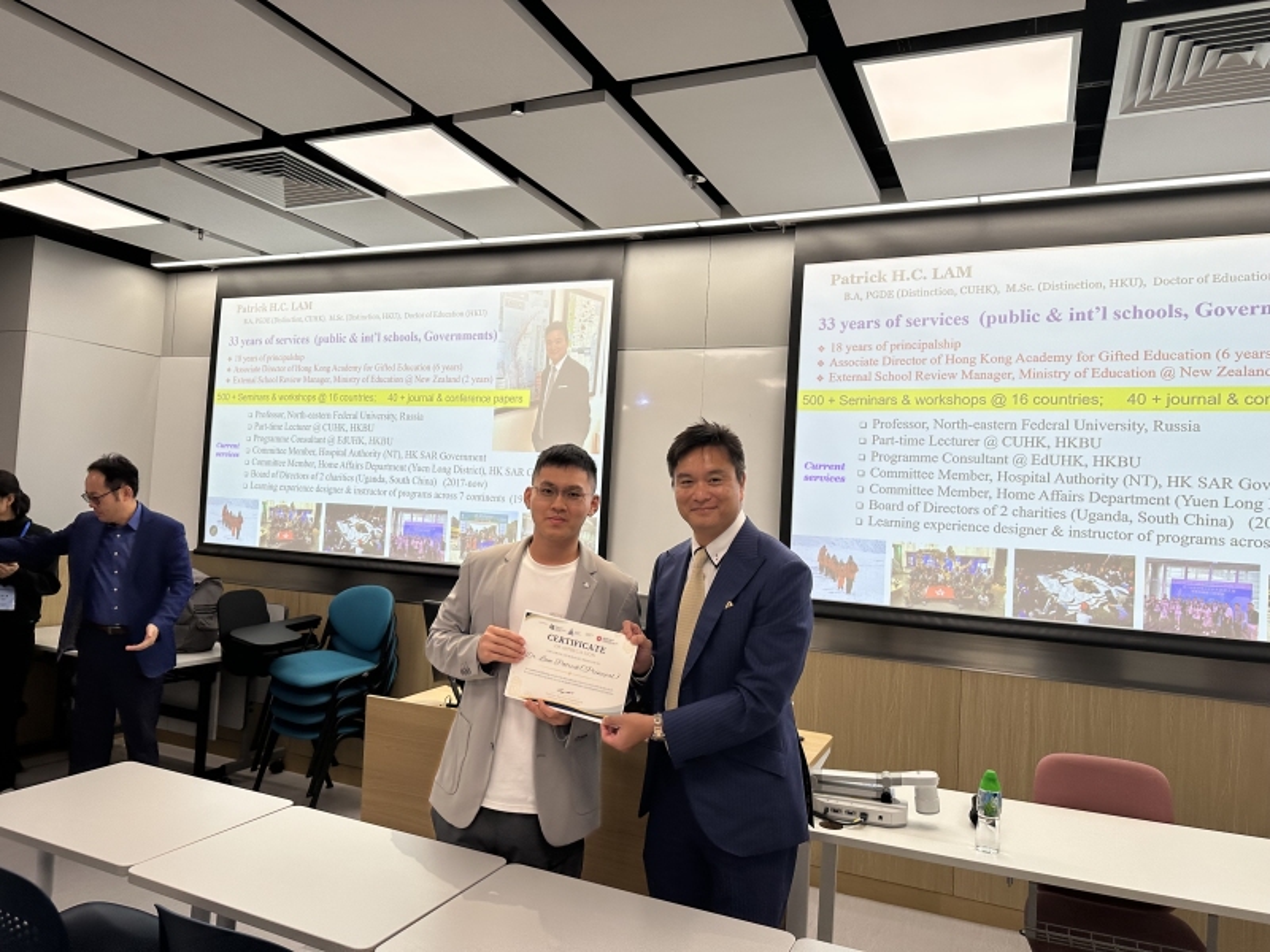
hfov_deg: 71.6
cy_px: 476
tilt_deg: +4.7
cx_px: 635
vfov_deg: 56.8
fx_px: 881
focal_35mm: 24
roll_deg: -3.0
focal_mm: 6.86
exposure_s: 1/327
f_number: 1.78
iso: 80
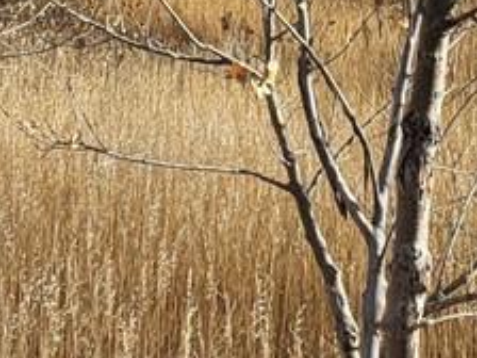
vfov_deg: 8.0
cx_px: -835
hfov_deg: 9.1
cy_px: 40
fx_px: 2563
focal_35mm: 186
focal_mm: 5.4
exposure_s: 1/2664
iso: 40
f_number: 1.8
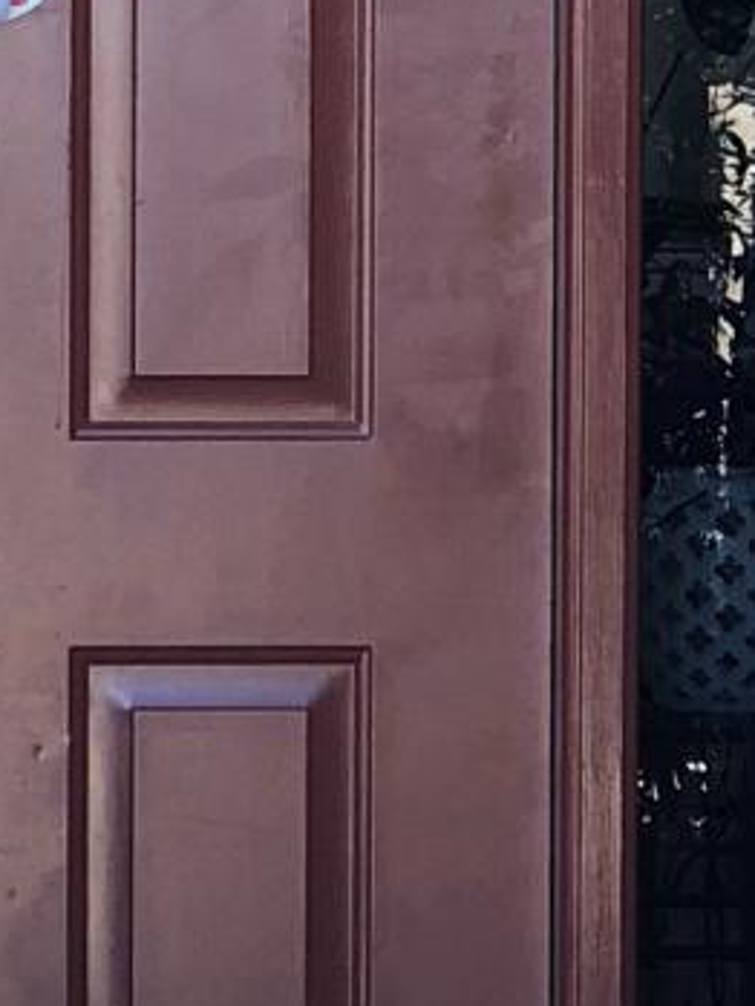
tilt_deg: -1.6
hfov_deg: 5.0
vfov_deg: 6.6
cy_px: 32
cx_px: 164
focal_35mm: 298
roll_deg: +0.2
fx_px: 8661
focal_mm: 6
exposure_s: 1/60
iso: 25
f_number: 2.4
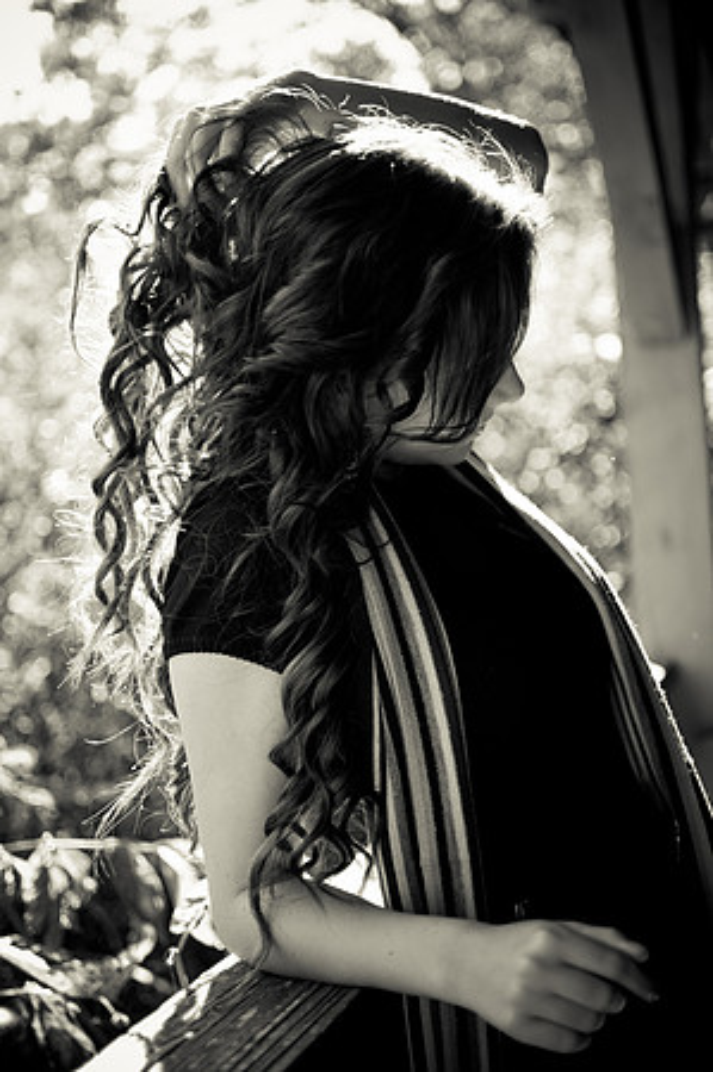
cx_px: 356
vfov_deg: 37.9
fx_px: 1563
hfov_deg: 25.7
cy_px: 536
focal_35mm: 52
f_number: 1.8
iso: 200
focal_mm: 35
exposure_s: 1/400
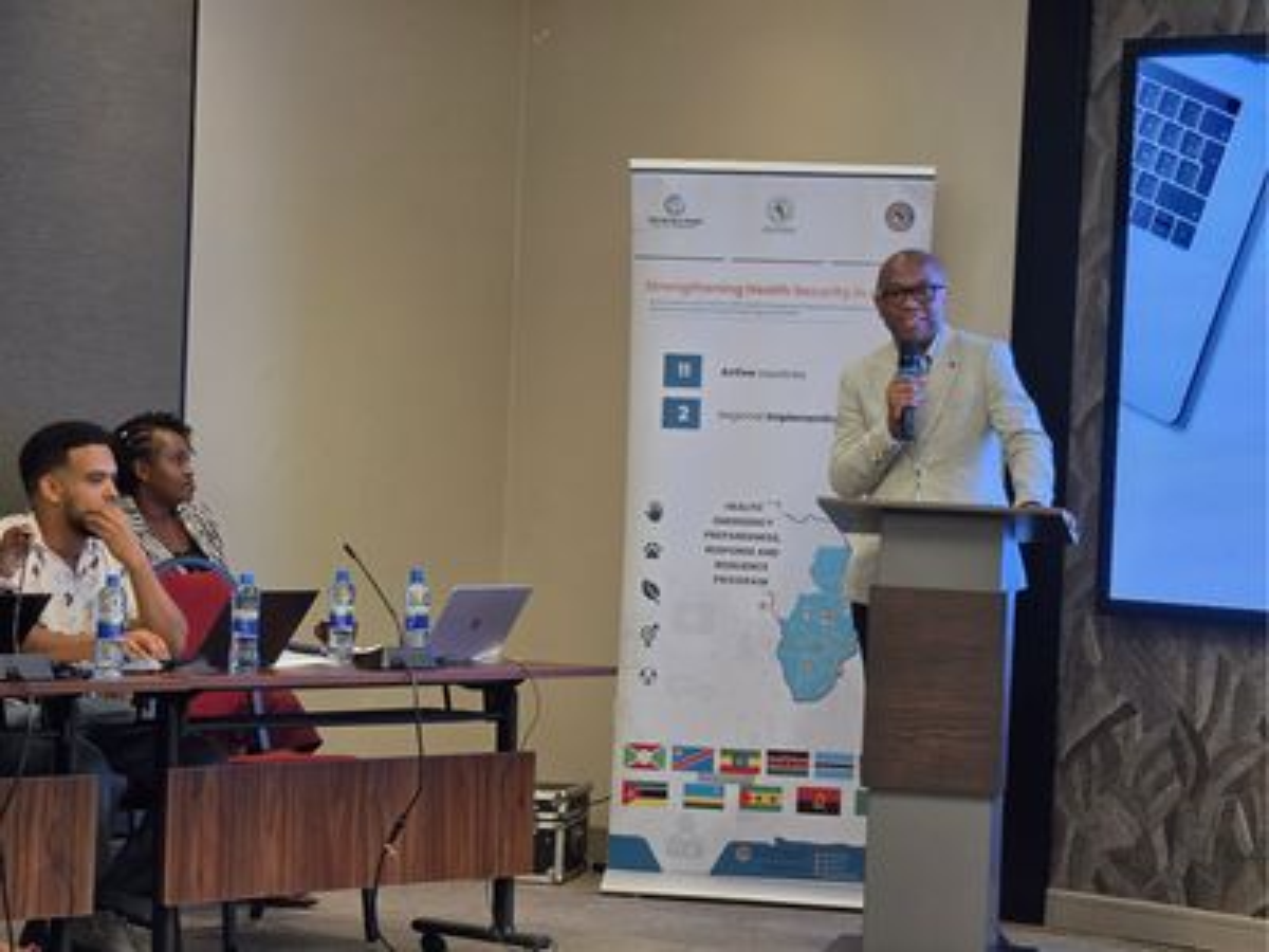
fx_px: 4216
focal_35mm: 115
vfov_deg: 12.9
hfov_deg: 17.1
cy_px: 476
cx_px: 634
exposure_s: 1/100
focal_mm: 18.6
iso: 400
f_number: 2.9
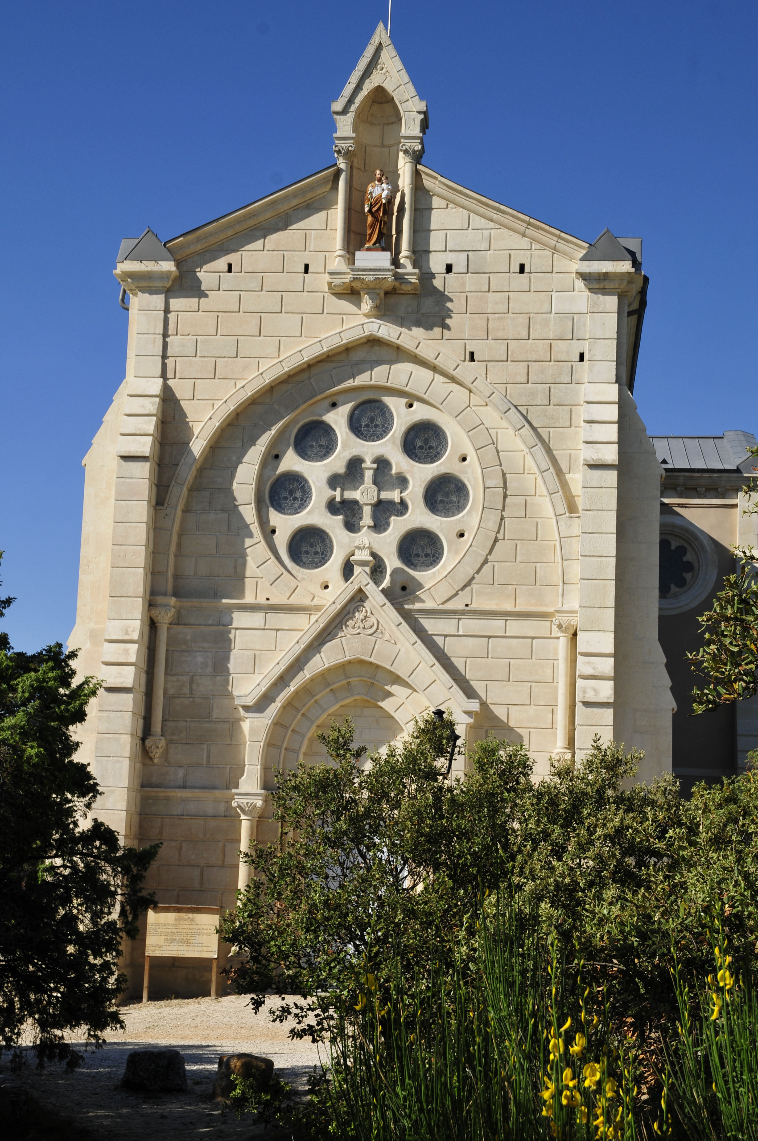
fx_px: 1805
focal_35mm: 57
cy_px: 570
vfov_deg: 35.1
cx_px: 379
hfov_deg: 23.7
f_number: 10
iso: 200
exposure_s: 1/500
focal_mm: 38
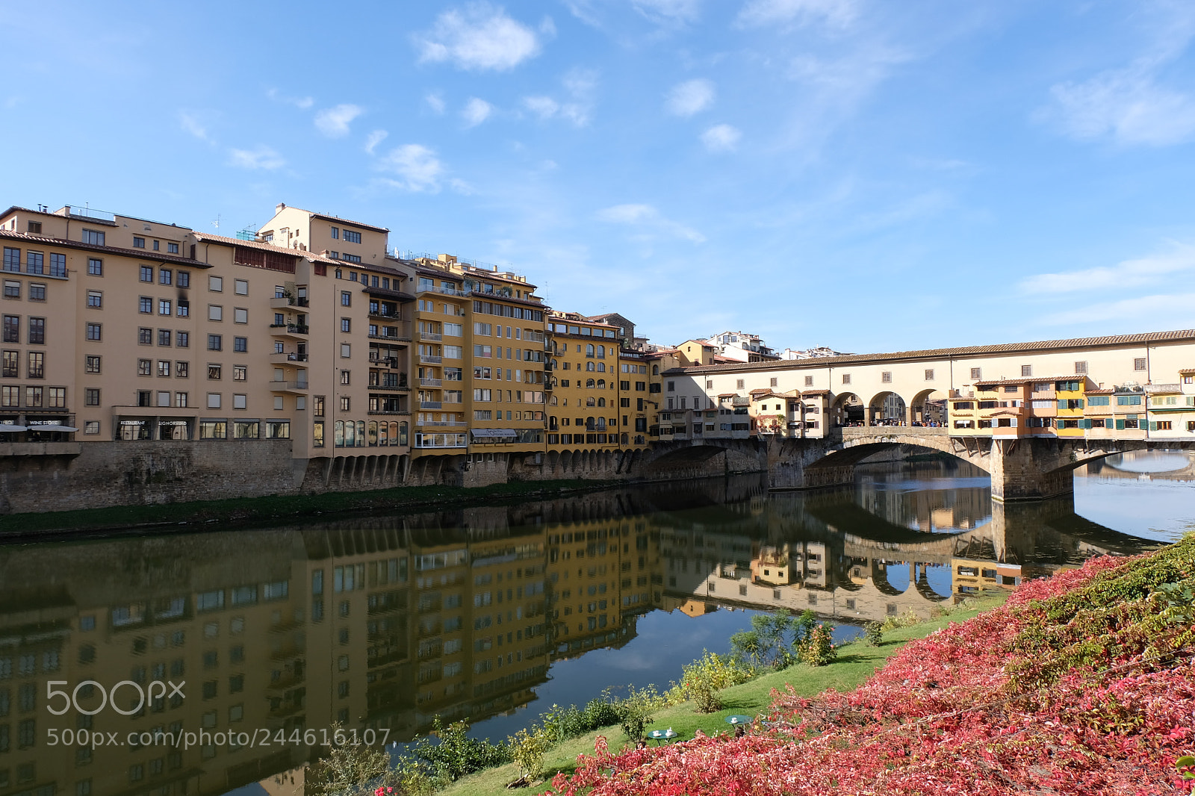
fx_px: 796
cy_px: 398
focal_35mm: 24
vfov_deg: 53.1
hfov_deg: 73.8
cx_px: 598
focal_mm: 16
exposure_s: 1/125
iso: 200
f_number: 11
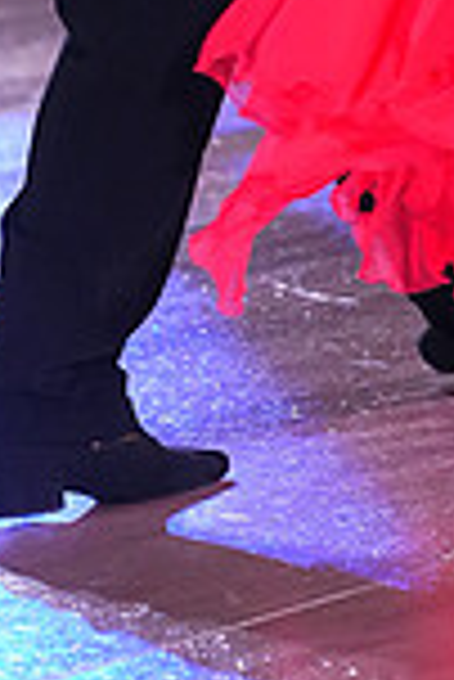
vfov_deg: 3.9
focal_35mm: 529
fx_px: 9983
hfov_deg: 2.6
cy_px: -531
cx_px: 407
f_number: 6.3
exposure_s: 1/400
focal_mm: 138
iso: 8000
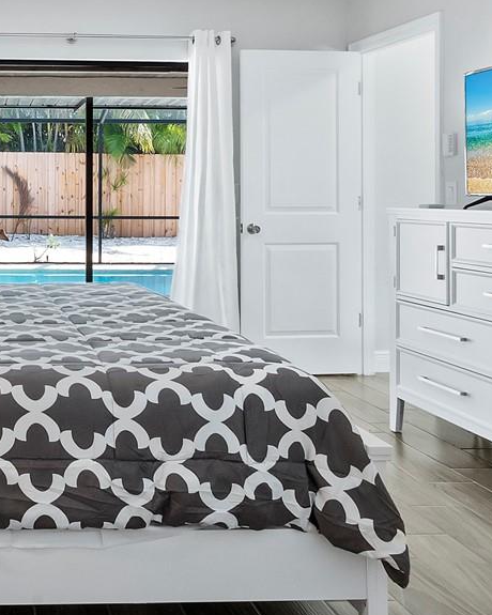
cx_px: -25
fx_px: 692
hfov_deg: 34.7
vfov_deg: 47.0
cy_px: 194
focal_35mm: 38
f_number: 11
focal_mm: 7
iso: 400
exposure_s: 1/2.5
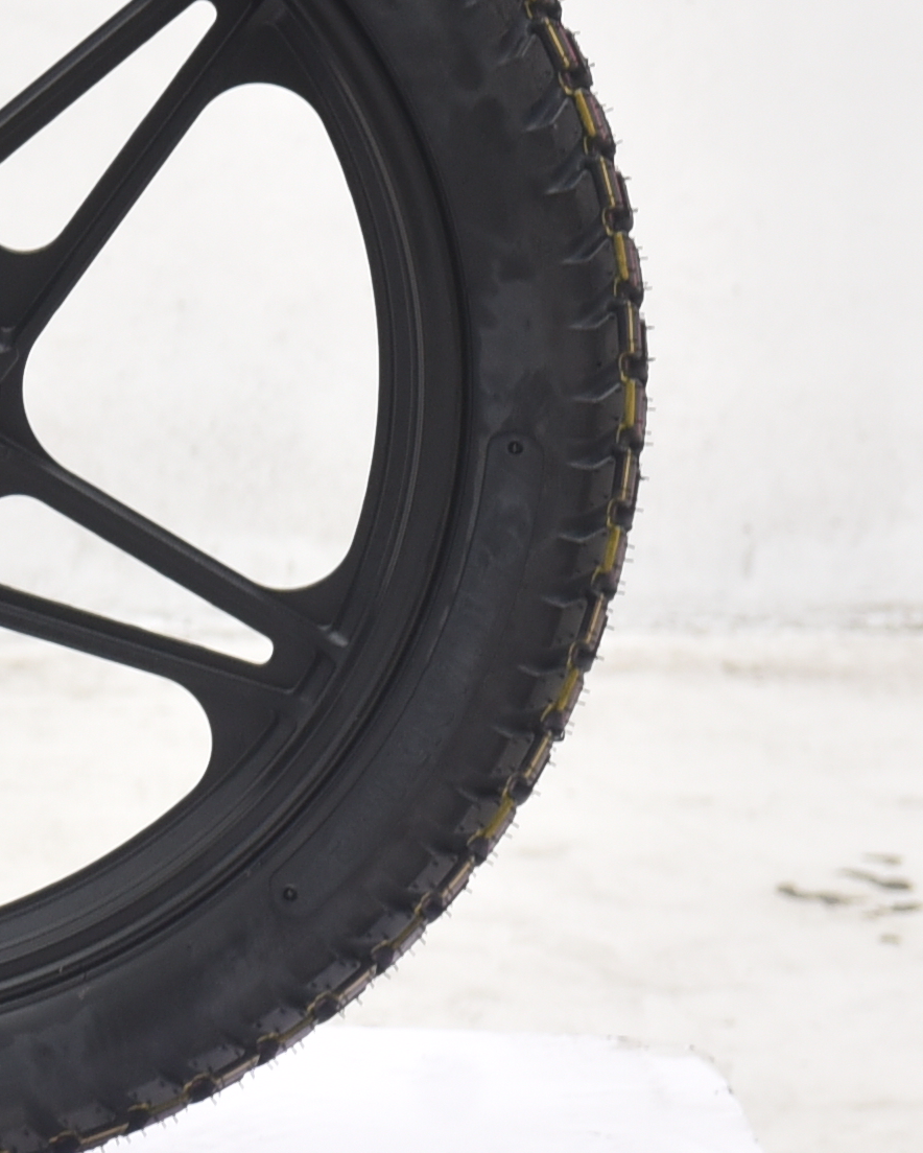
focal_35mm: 358
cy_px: -630
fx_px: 12218
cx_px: -2117
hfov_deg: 4.1
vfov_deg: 5.3
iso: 400
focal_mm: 70
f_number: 5.6
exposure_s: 1/125
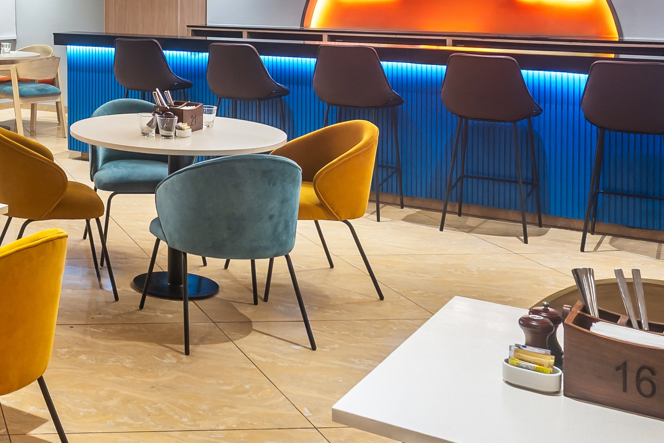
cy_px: 6
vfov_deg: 24.0
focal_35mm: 54
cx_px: -56
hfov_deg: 32.7
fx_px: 996
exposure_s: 1/2
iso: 200
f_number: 8
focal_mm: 16
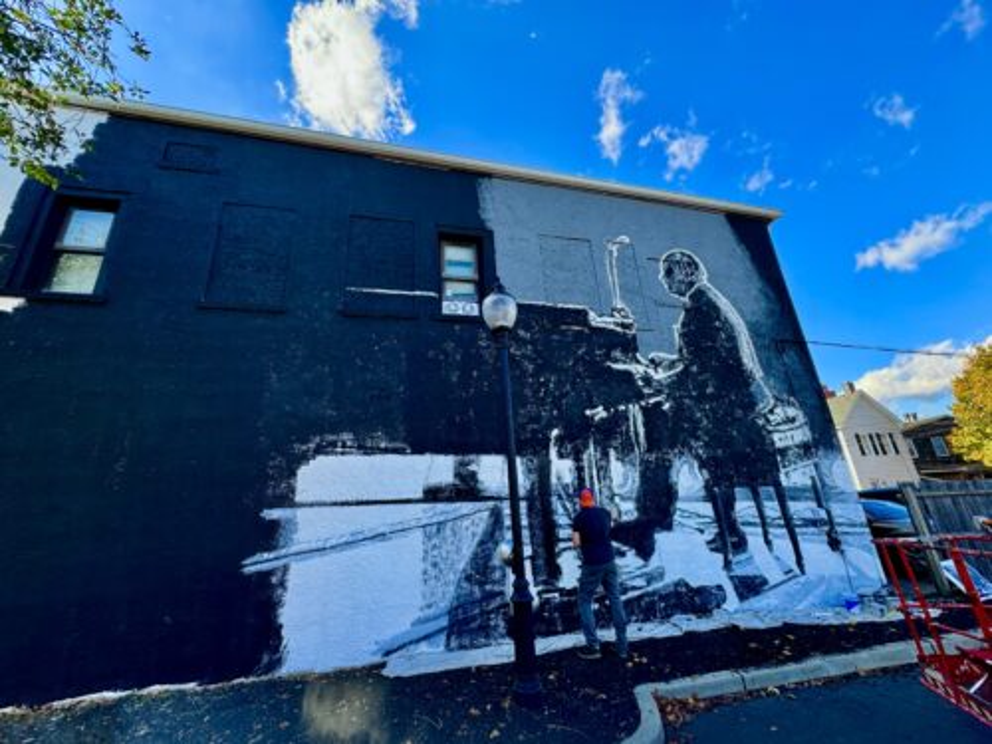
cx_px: 496
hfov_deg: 102.1
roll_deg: +2.8
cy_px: 372
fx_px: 401
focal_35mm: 14
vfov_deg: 85.7
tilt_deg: +19.7
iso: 40
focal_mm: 2.22
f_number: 2.2
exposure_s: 1/183
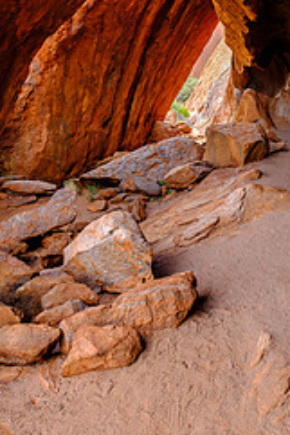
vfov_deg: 58.7
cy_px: 69
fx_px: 338
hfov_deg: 44.8
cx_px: 220
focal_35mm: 28
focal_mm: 10
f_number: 5.6
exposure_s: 1/13
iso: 200
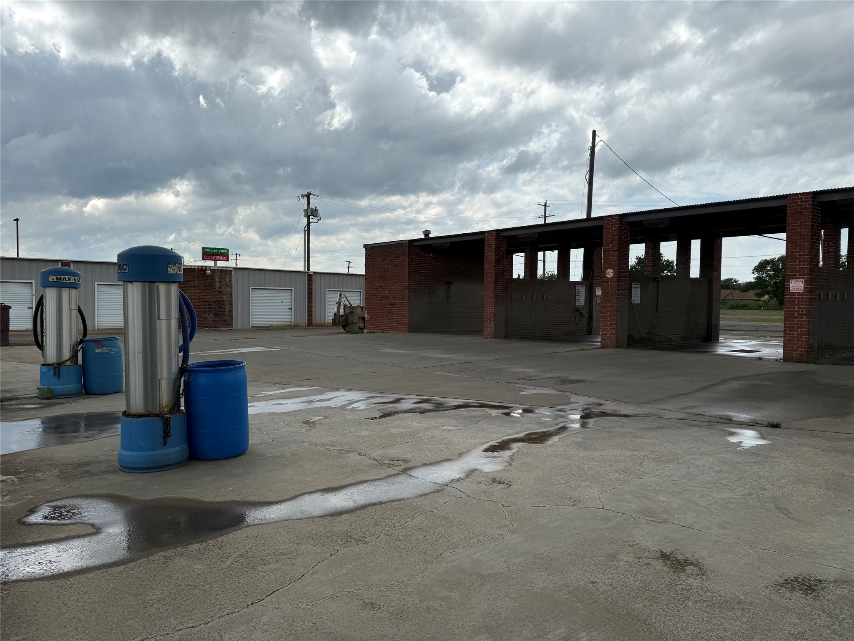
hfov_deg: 71.6
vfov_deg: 56.8
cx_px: 427
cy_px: 320
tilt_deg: -1.7
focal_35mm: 24
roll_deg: -0.4
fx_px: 592
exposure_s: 1/4673
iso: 80
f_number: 1.78
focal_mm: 6.76
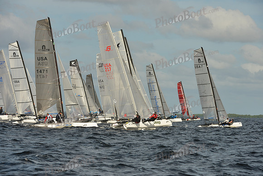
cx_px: 132
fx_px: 1461
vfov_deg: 6.9
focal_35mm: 200
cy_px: 88
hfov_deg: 10.3
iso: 250
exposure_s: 1/800
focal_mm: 200
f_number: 9
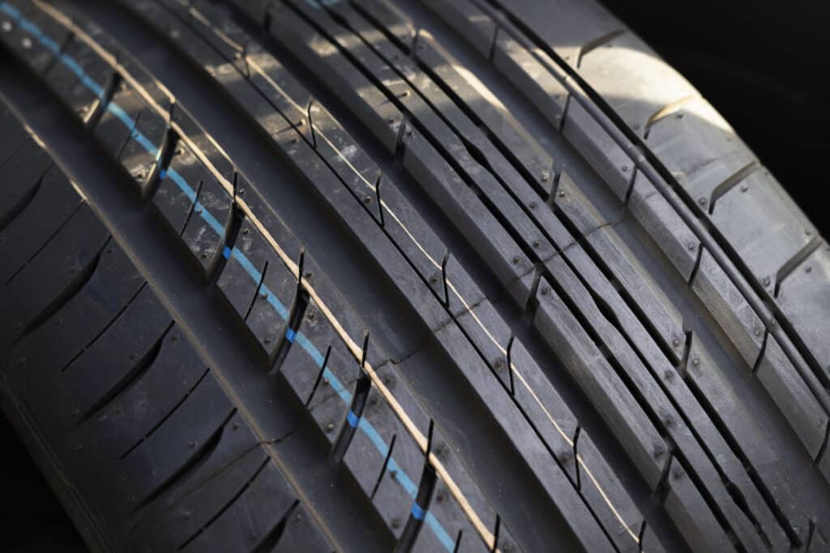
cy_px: 276
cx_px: 415
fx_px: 1153
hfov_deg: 39.6
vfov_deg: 27.0
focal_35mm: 50
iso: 160
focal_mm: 50
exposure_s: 1/60
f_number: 4
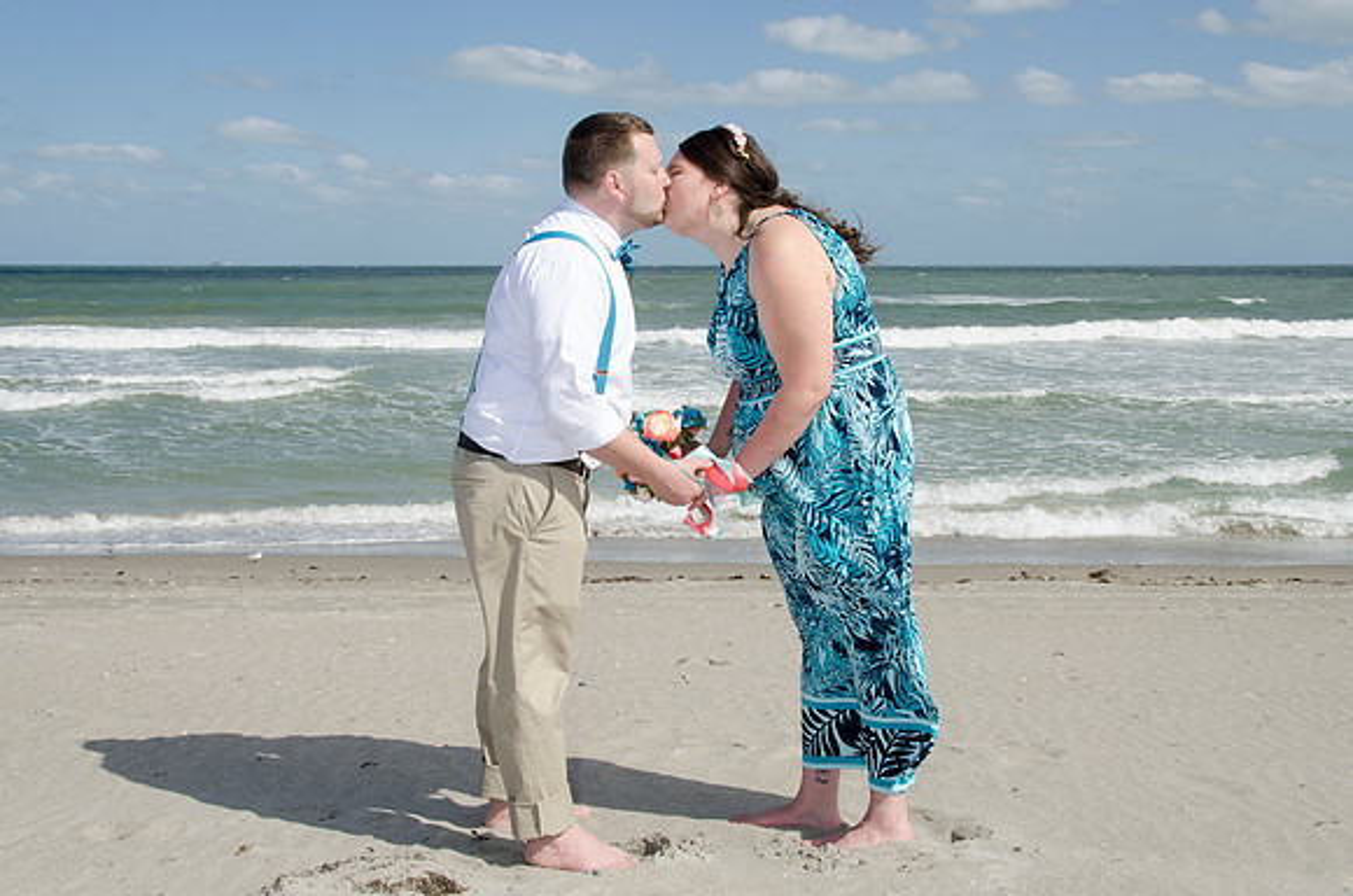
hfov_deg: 47.9
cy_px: 448
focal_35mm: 41
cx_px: 661
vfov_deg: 32.8
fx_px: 1522
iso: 100
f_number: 10
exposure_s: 1/250
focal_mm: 26
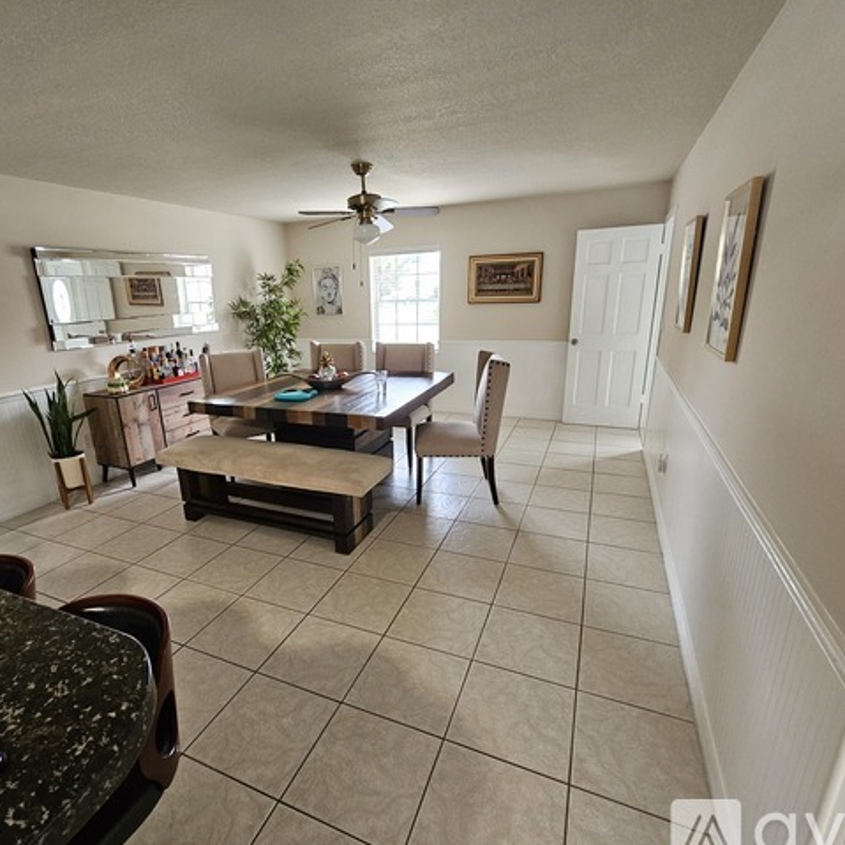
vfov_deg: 87.4
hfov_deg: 87.0
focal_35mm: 16
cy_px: 429
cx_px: 368
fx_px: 442
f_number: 2.2
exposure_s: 1/40
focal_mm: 2.2
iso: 320
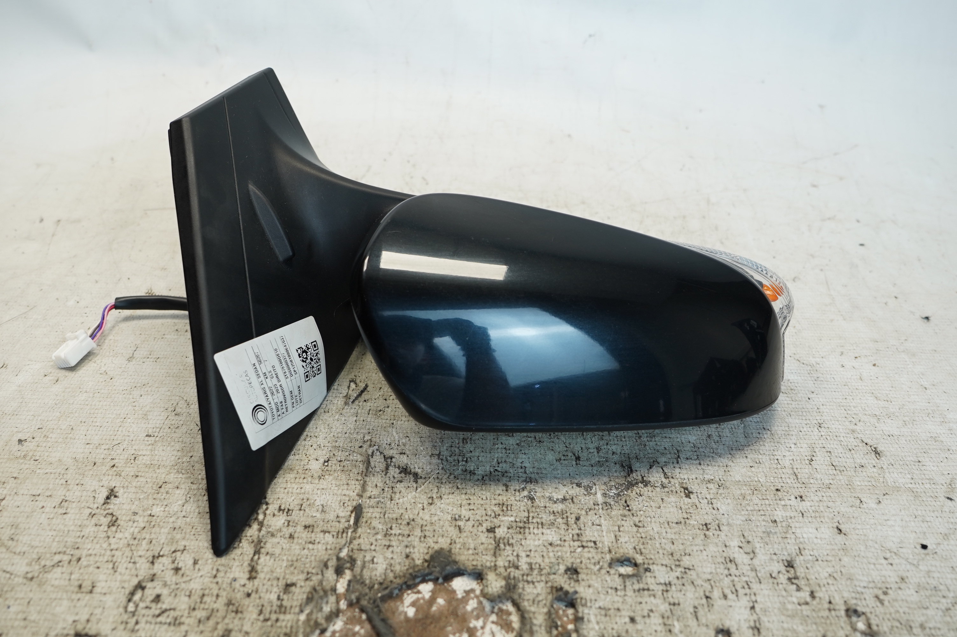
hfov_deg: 62.0
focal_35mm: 30
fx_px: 797
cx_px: 478
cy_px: 318
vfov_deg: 43.5
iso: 250
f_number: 4
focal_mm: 20
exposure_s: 1/60
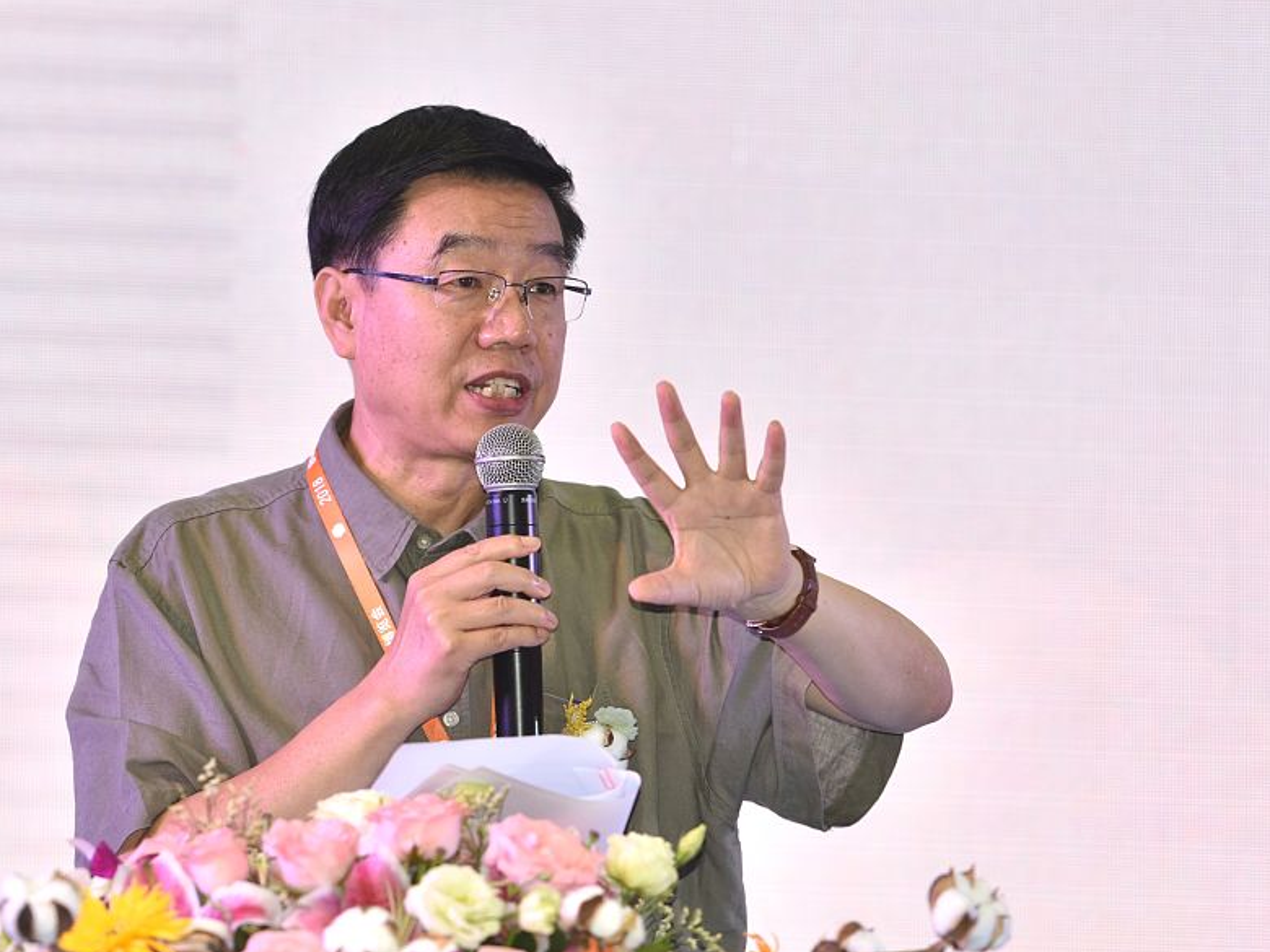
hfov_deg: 8.1
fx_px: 8952
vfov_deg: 6.1
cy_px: 464
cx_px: 391
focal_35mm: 244
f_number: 3.5
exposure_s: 1/250
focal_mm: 165
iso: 400
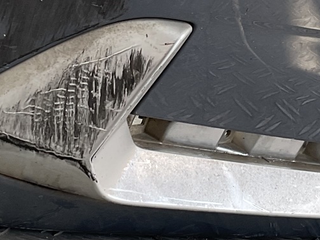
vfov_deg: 12.6
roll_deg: -9.3
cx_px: 173
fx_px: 1082
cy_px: 23
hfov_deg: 16.8
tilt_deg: -8.0
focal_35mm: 117
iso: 25
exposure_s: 1/100
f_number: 1.8
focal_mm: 3
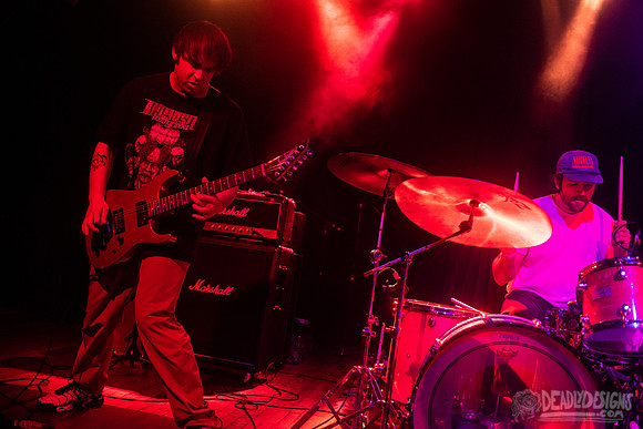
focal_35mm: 35
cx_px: 322
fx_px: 625
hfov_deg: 54.4
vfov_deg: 37.9
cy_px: 214
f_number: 3.2
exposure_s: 1/320
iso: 3200
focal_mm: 35
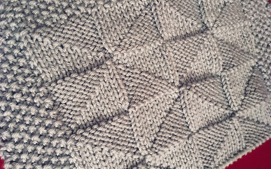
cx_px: 135
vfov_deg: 40.6
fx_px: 229
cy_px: 86
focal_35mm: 31
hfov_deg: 61.2
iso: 320
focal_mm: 4.15
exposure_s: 1/17
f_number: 2.2
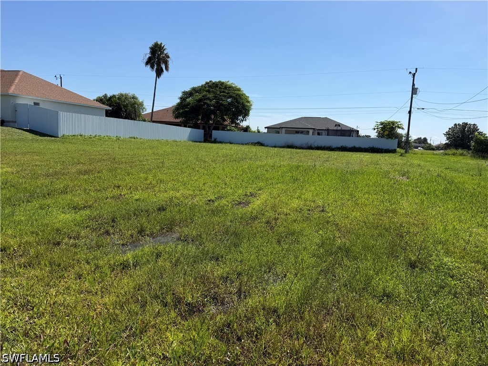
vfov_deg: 56.8
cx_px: 244
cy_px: 183
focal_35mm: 24
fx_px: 338
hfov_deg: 71.6
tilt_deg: -7.7
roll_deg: -1.3
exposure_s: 1/6711
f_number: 1.78
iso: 80
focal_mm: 6.76
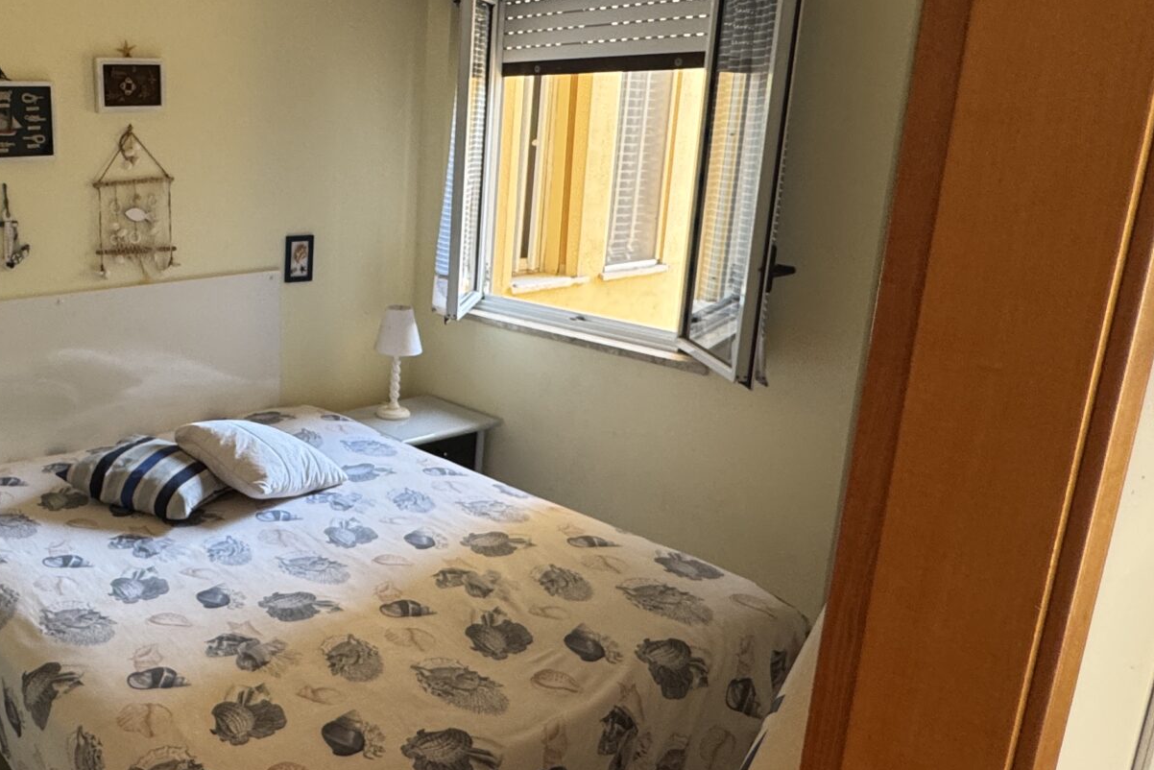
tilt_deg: -14.1
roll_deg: +1.6
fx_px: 994
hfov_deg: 55.6
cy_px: 365
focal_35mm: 31
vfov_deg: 42.3
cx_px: 217
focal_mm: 2.22
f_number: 2.2
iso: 200
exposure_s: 1/99
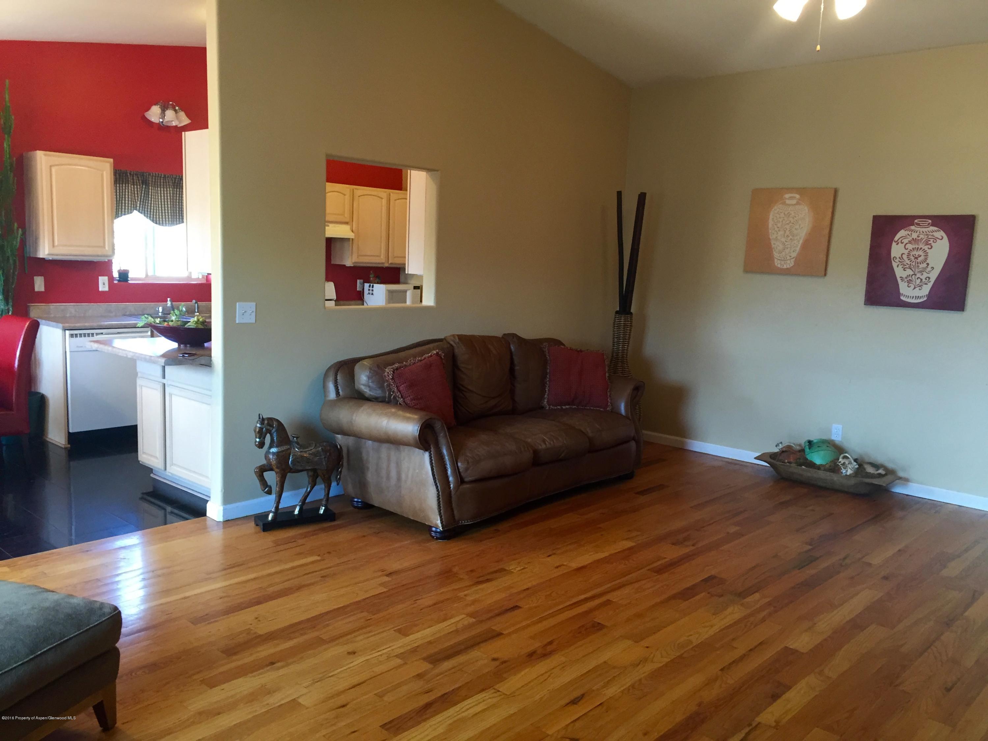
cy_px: 370
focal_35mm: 29
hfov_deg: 61.7
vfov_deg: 48.2
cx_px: 494
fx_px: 828
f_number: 2.2
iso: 100
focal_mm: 4.15
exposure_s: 1/30
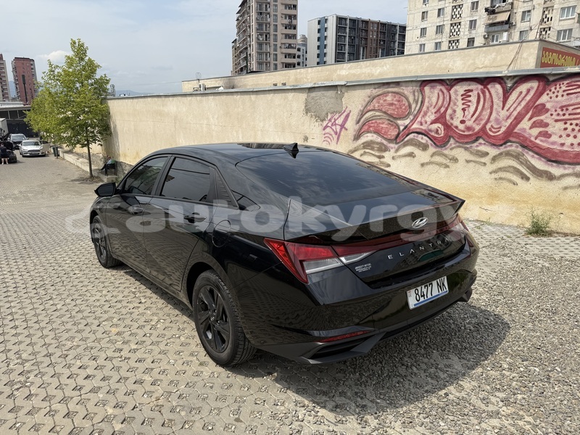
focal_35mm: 24
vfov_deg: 56.8
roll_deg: -0.5
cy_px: 218
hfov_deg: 71.6
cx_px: 290
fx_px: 402
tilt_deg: -13.6
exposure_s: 1/5319
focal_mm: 6.76
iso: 80
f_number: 1.78
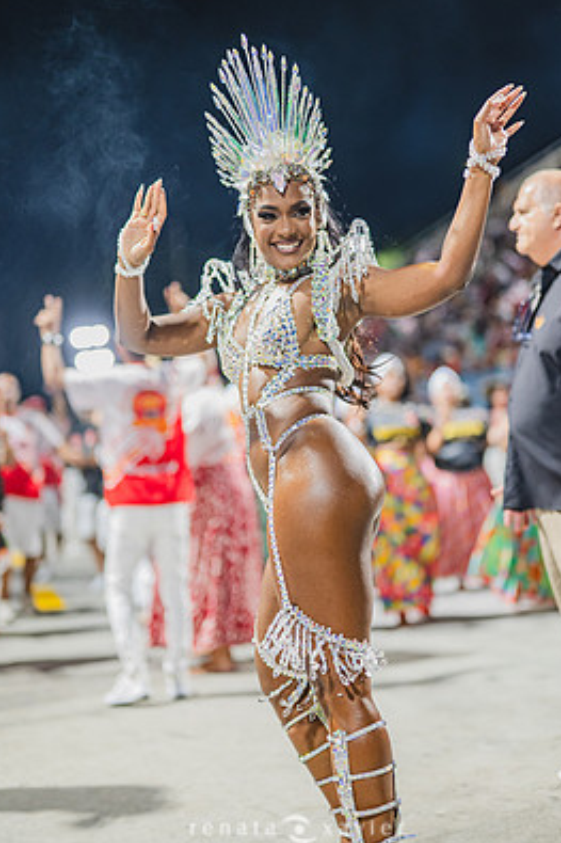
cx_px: 294
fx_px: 1333
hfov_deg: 23.8
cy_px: 386
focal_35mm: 57
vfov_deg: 35.0
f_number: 1.3
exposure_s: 1/1000
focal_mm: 50
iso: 1600
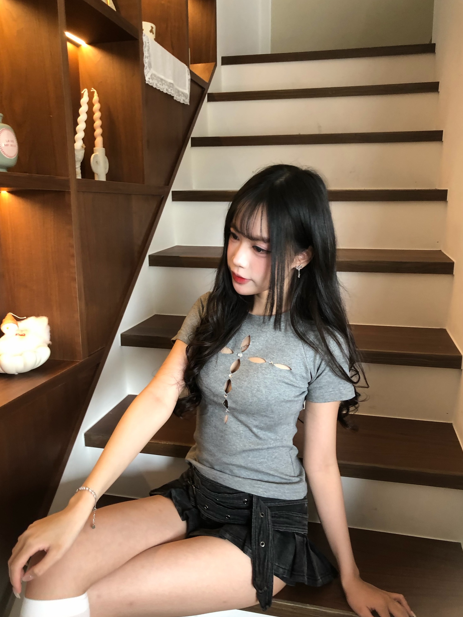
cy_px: 313
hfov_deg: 48.2
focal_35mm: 29
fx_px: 517
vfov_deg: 61.7
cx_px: 229
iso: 125
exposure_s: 1/60
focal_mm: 3.99
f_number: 1.8
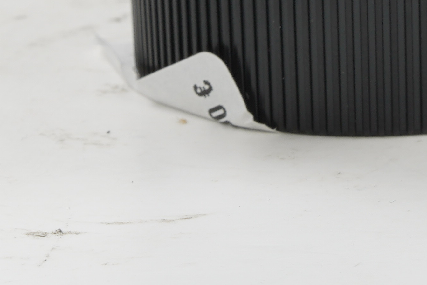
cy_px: -342
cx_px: 423
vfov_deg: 3.4
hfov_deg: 5.1
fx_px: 4769
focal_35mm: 402
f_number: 16
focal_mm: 90
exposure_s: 1/1.25
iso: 200
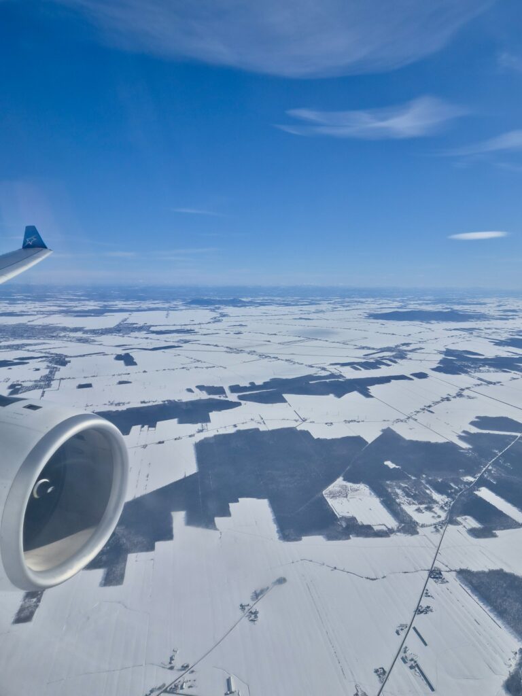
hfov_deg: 58.9
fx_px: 462
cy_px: 348
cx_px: 261
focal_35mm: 23
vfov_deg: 73.9
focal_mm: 5.4
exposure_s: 1/7696
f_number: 1.8
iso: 50
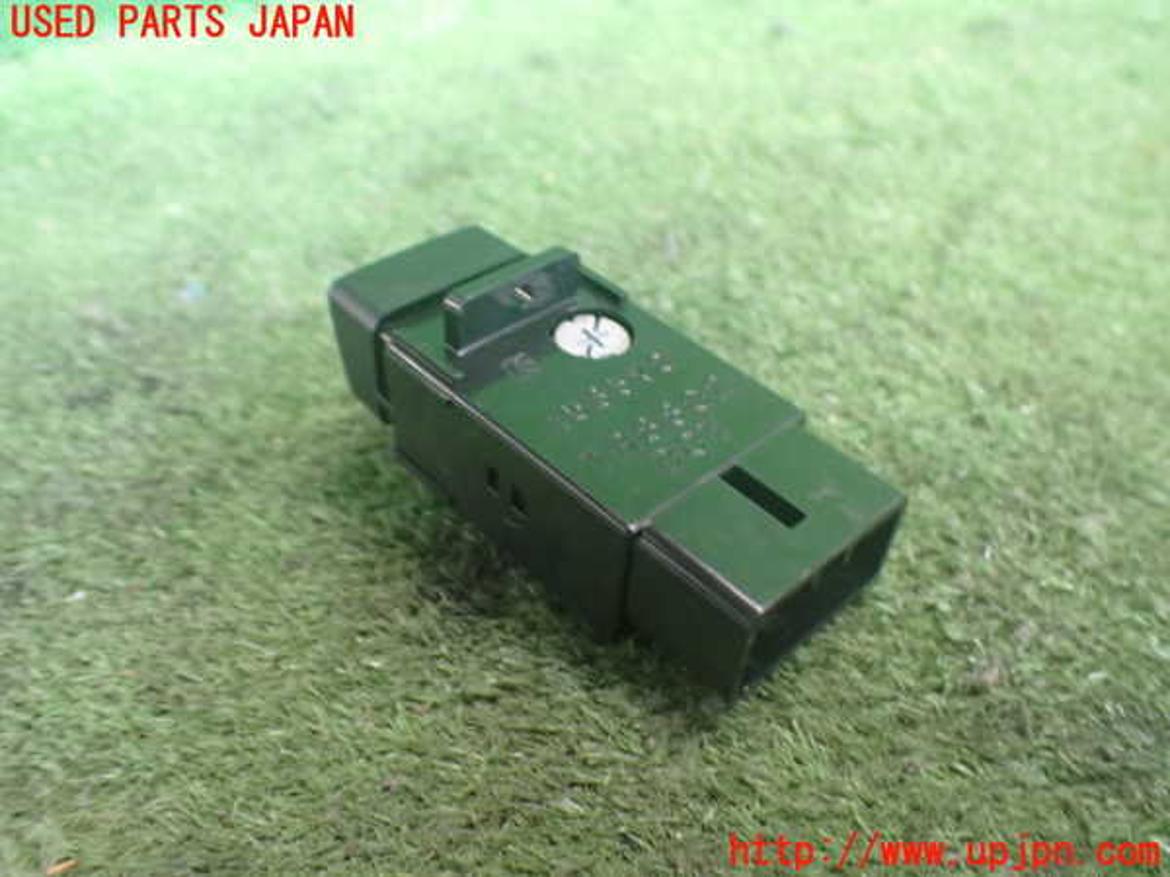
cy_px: 438
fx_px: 1014
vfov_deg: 46.8
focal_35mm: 30
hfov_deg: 60.0
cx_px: 585
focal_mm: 5.4
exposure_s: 1/40
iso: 800
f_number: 2.3
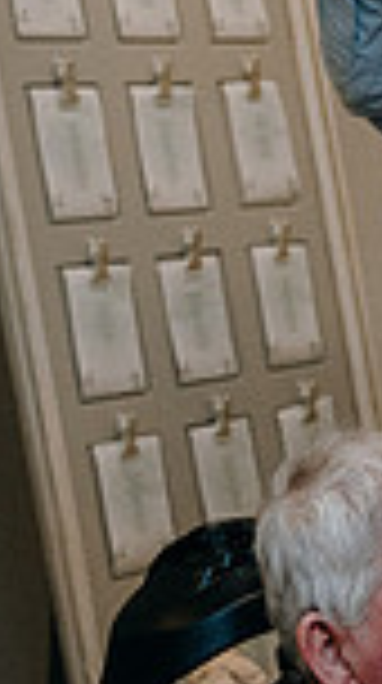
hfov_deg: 7.8
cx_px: 1025
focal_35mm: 140
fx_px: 2532
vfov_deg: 15.3
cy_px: 520
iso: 2500
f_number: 3.5
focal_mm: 35
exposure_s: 1/160
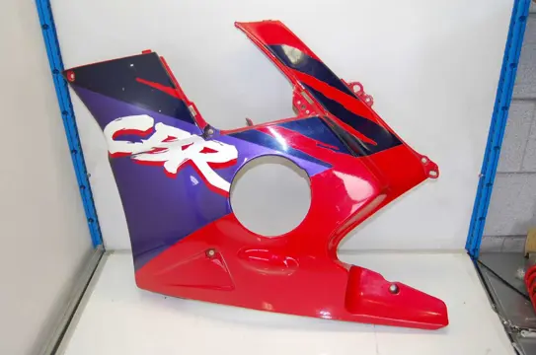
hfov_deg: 55.2
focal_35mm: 34
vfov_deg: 38.2
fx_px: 513
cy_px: 178
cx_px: 268
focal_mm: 23
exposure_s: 1/60
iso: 400
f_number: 3.8
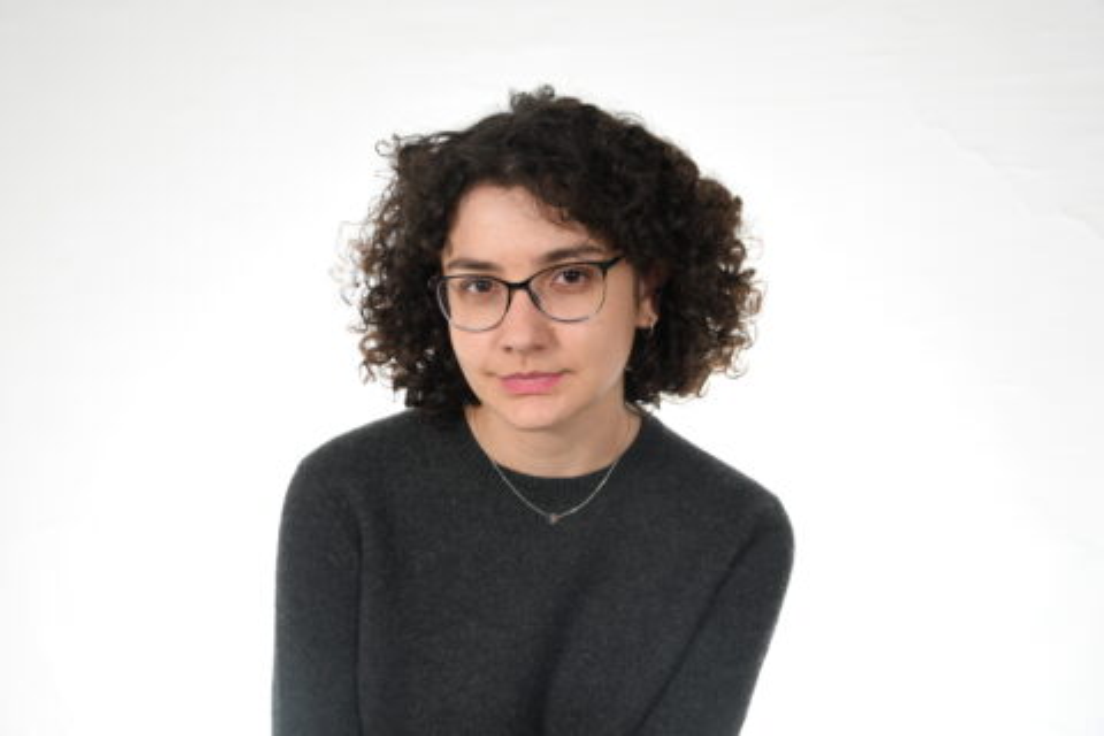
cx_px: 552
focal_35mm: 45
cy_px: 368
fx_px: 1380
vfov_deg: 29.9
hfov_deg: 43.6
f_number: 4.5
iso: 100
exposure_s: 1/160
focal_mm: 30
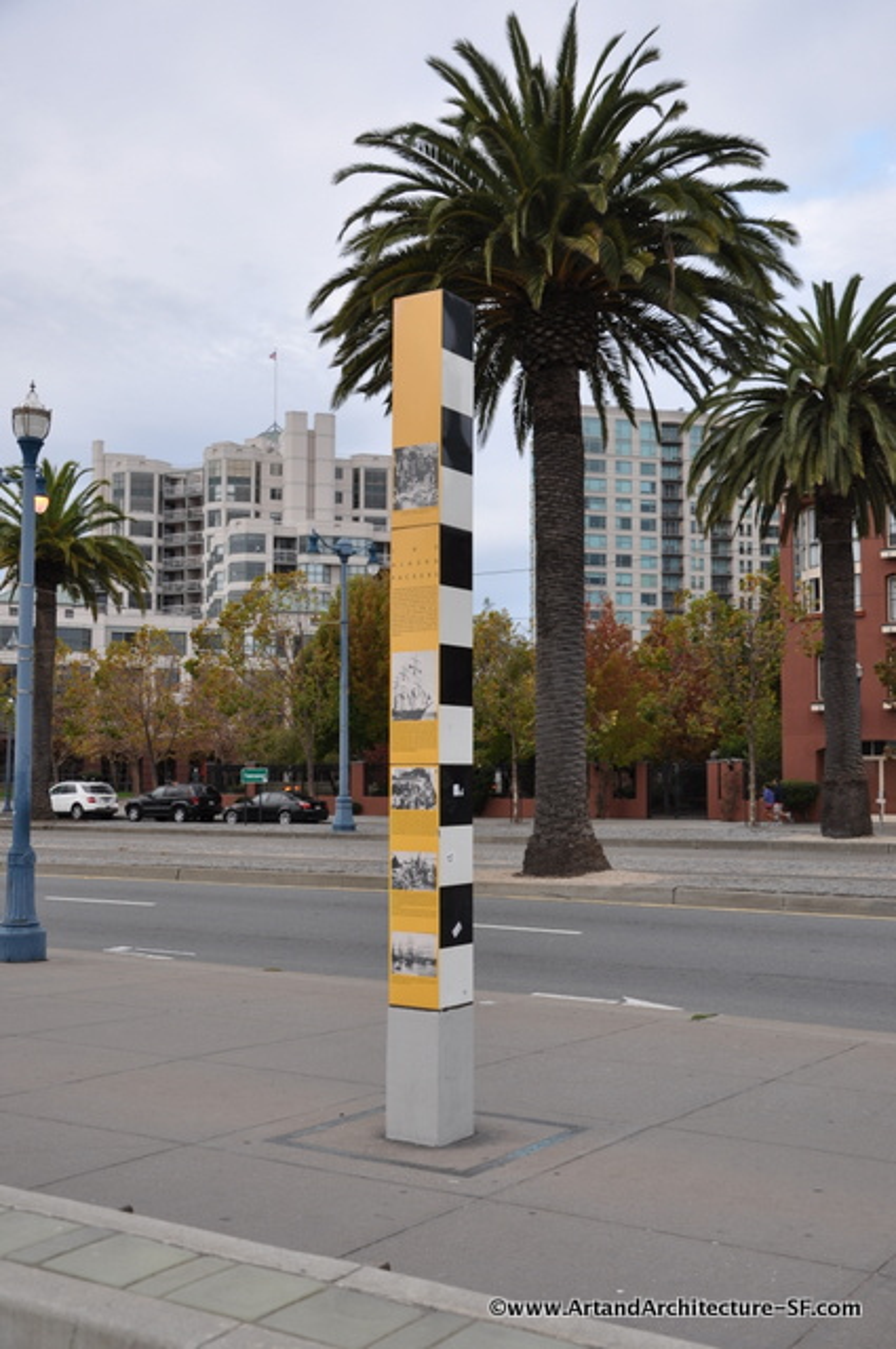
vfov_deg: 51.3
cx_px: 448
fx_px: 1404
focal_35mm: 38
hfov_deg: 35.4
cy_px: 674
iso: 200
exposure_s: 1/125
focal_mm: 25
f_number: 5.6
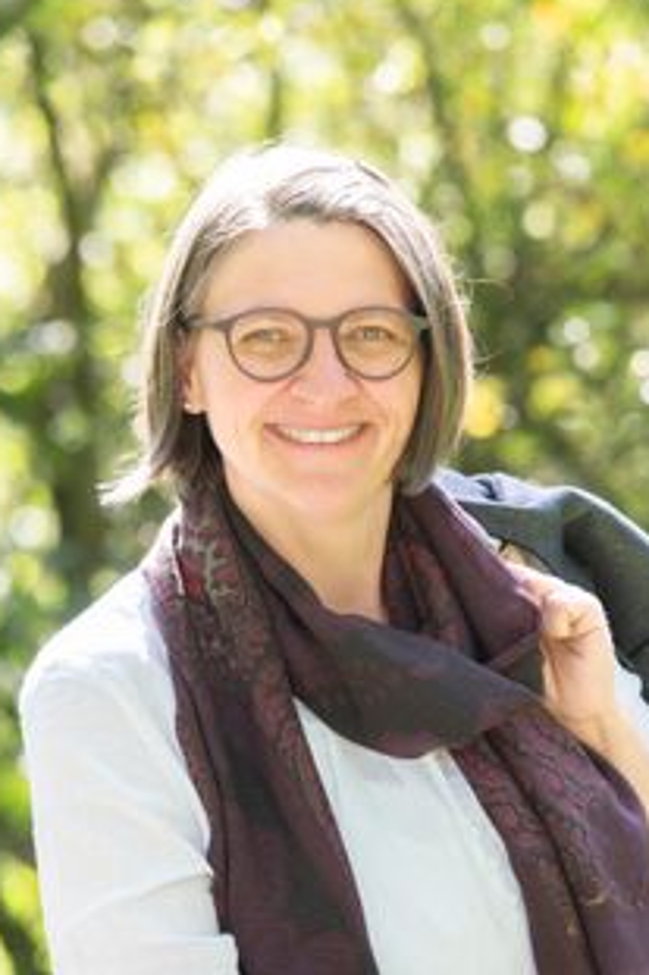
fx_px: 7119
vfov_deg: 7.8
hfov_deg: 5.2
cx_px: 447
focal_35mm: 263
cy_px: 630
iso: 320
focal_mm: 160
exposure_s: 1/200
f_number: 4.5
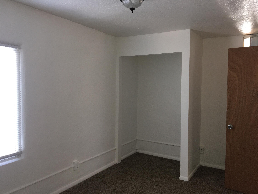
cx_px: 129
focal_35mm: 29
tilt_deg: -2.5
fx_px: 216
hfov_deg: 61.7
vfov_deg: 48.2
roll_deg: -0.3
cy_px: 97
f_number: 2.2
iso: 100
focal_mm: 4.15
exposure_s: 1/30
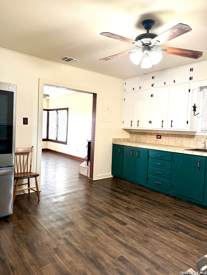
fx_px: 191
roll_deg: -2.4
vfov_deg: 71.6
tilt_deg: -3.3
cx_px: 104
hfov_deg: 56.8
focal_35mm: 24
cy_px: 138
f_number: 1.78
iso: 320
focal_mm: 6.76
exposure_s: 1/60
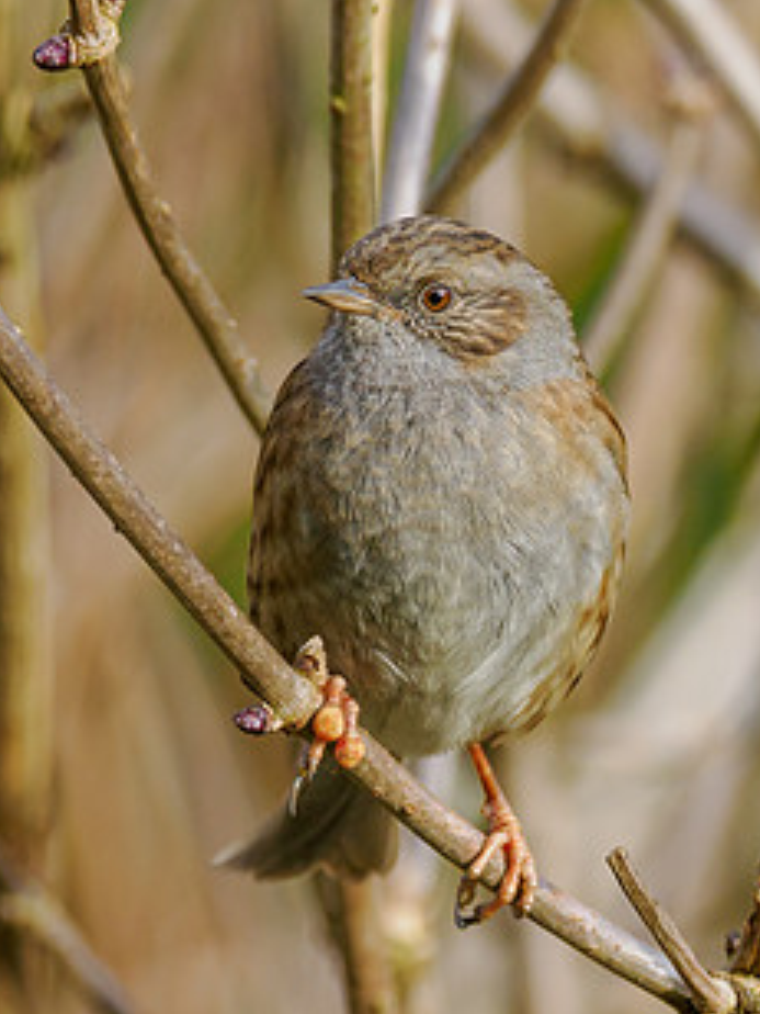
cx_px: 760
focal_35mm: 1613
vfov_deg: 1.2
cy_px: 273
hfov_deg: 0.9
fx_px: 47218
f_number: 4
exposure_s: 1/800
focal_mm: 300
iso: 400
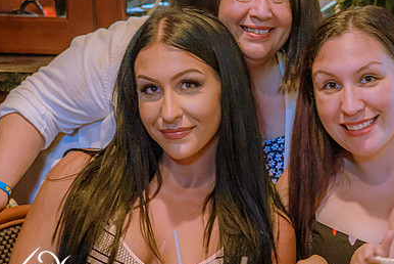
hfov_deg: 19.2
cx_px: 364
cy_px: 138
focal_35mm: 104
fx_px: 1139
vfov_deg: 13.2
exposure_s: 1/60
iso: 2500
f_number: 4
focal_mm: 55
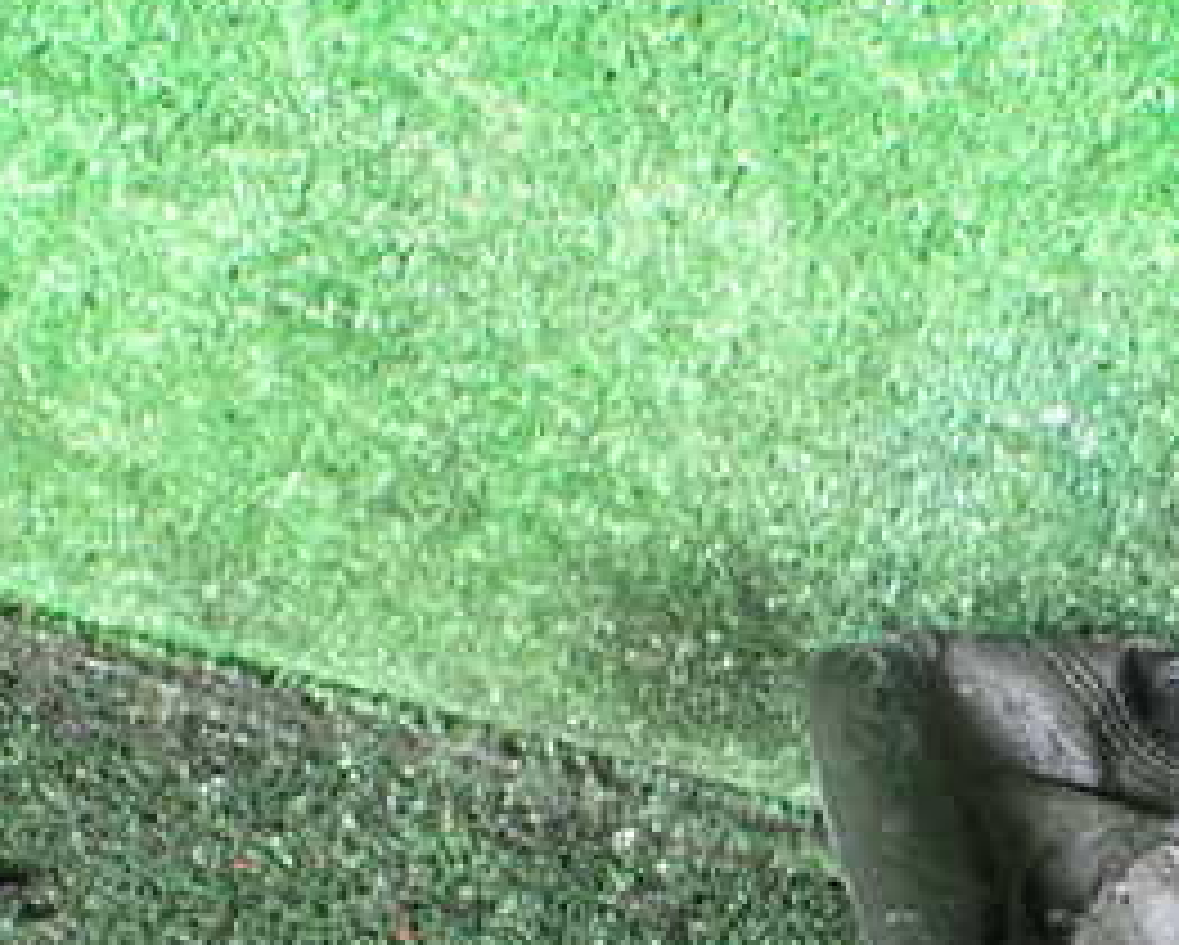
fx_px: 2340
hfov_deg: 26.9
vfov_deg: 22.2
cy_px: 873
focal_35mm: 67
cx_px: 1152
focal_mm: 5.4
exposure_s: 1/60
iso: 800
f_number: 2.3
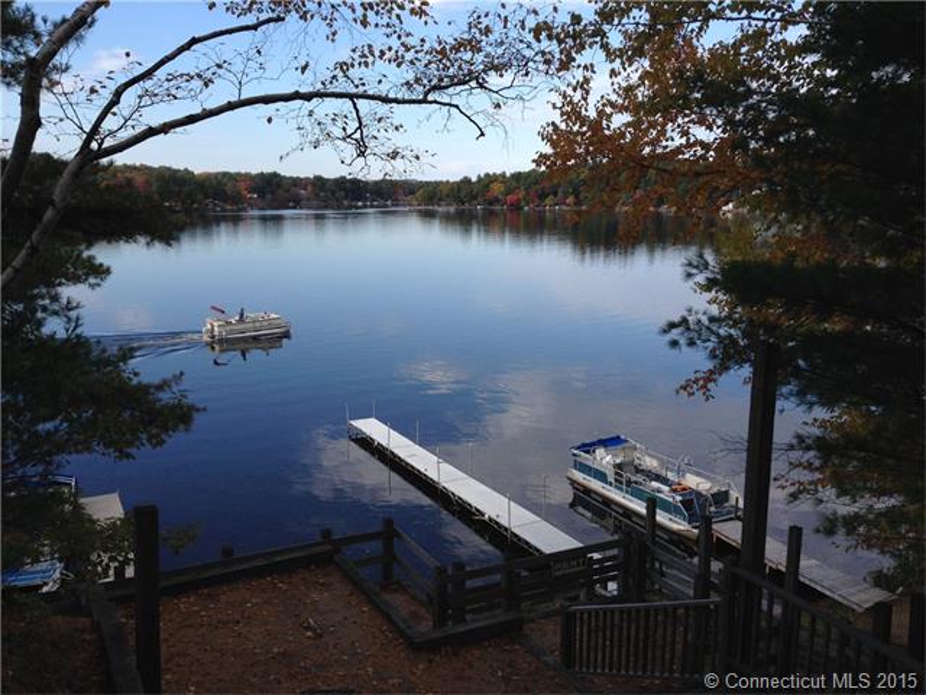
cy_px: 348
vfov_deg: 42.9
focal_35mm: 33
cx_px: 463
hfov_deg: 55.4
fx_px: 883
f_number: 2.4
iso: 50
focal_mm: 4.12
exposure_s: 1/1063
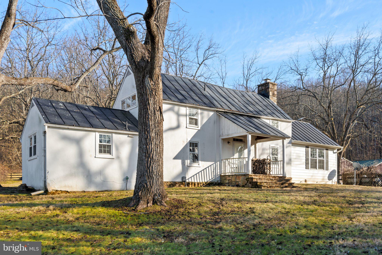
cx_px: 191
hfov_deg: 58.7
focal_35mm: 32
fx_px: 340
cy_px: 128
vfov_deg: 41.1
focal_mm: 32
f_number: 13
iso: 200
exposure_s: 1/160
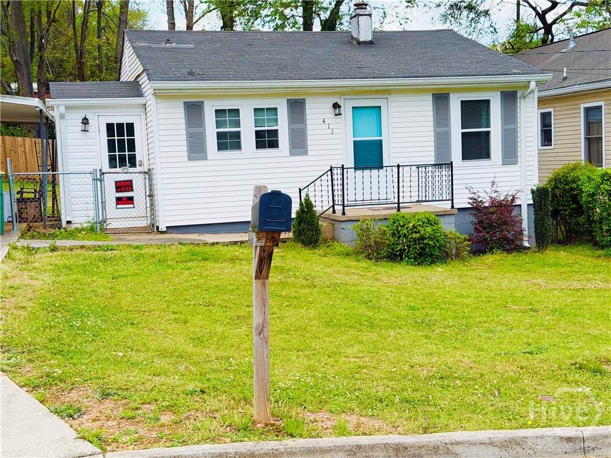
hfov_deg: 39.7
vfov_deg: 30.3
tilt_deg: -4.4
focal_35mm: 48
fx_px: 847
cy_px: 229
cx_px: 306
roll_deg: +3.0
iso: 64
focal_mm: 6.76
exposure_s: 1/1980
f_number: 1.78
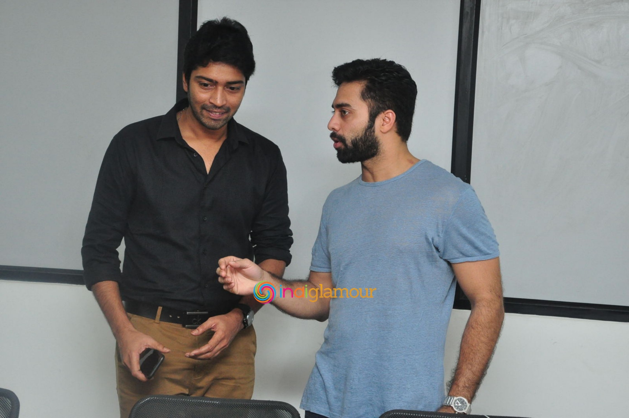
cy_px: 209
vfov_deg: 18.1
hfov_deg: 27.0
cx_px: 314
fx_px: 1309
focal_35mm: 75
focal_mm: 50
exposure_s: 1/125
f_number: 7.1
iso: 1600
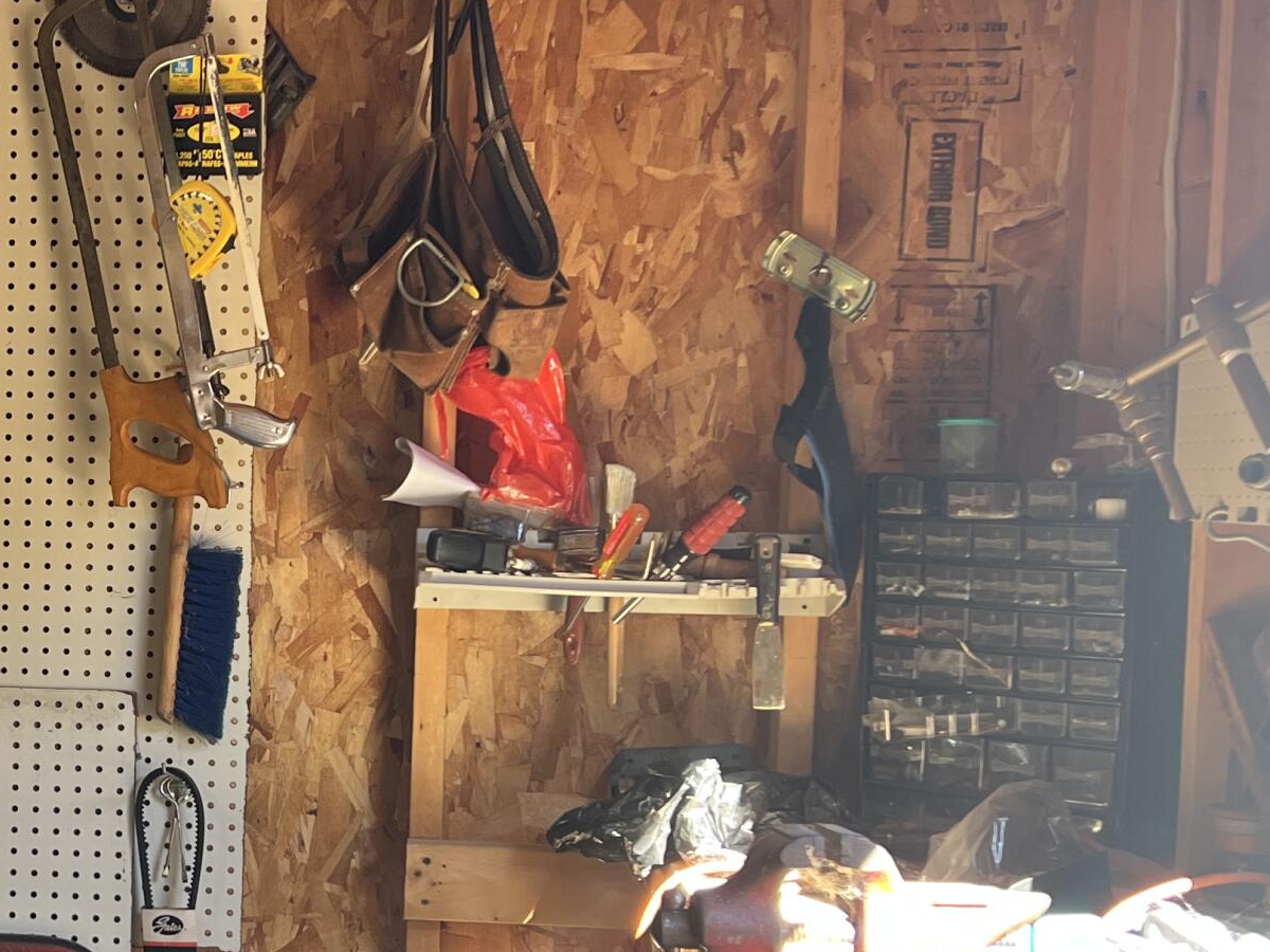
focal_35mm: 65
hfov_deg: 28.3
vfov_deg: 22.5
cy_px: 618
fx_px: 2385
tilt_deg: -3.1
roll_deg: -0.7
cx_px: 49
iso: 125
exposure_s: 1/121
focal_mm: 5.7
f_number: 1.5
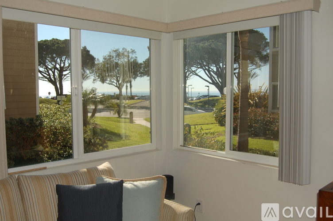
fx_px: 319
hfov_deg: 55.1
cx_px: 166
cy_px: 110
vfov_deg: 38.3
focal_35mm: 34
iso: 200
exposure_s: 1/500
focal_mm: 23
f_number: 5.6
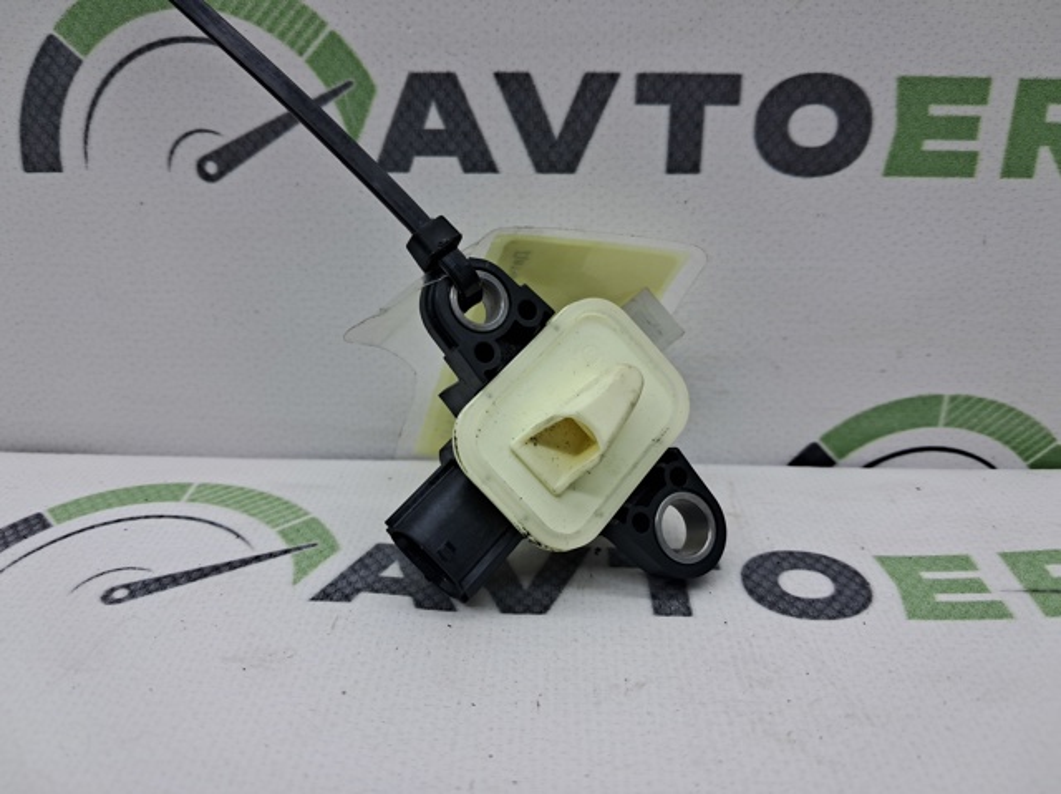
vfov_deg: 51.3
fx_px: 827
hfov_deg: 65.4
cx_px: 530
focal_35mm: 27
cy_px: 397
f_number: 1.8
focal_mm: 4
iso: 50
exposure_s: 1/120
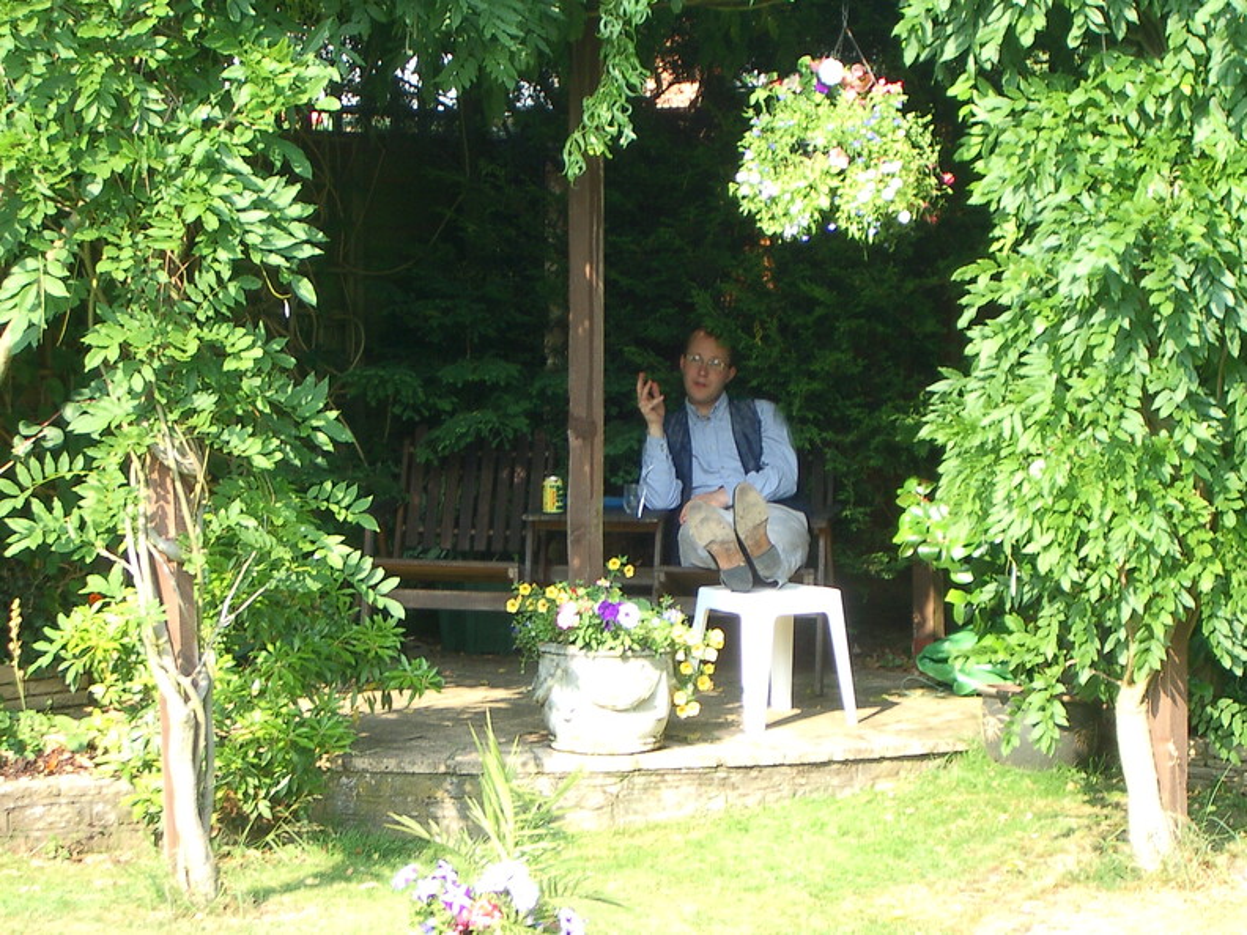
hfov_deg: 18.7
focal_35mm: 105
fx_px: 3782
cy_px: 468
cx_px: 624
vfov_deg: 14.1
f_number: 4.8
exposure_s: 1/60
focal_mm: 17.4
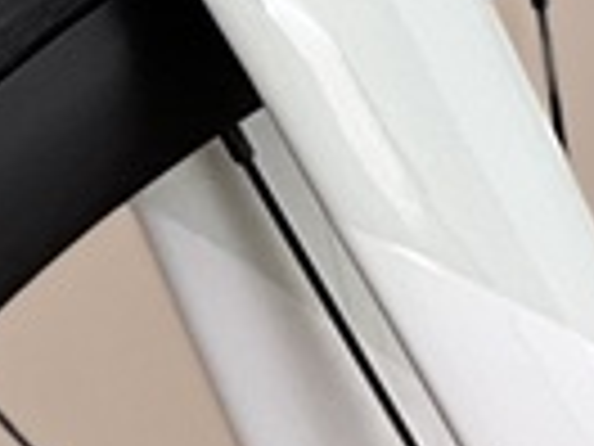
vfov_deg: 2.5
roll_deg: -0.9
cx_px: -1472
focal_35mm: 589
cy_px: 306
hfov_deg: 3.3
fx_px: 10107
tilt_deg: -5.8
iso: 125
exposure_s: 1/121
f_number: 2.8
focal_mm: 9
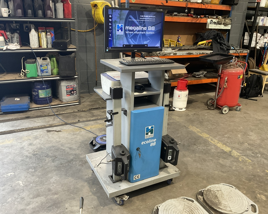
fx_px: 246
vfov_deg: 47.1
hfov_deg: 57.2
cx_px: 136
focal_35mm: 31
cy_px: 104
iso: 100
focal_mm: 3
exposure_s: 1/50
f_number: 1.8
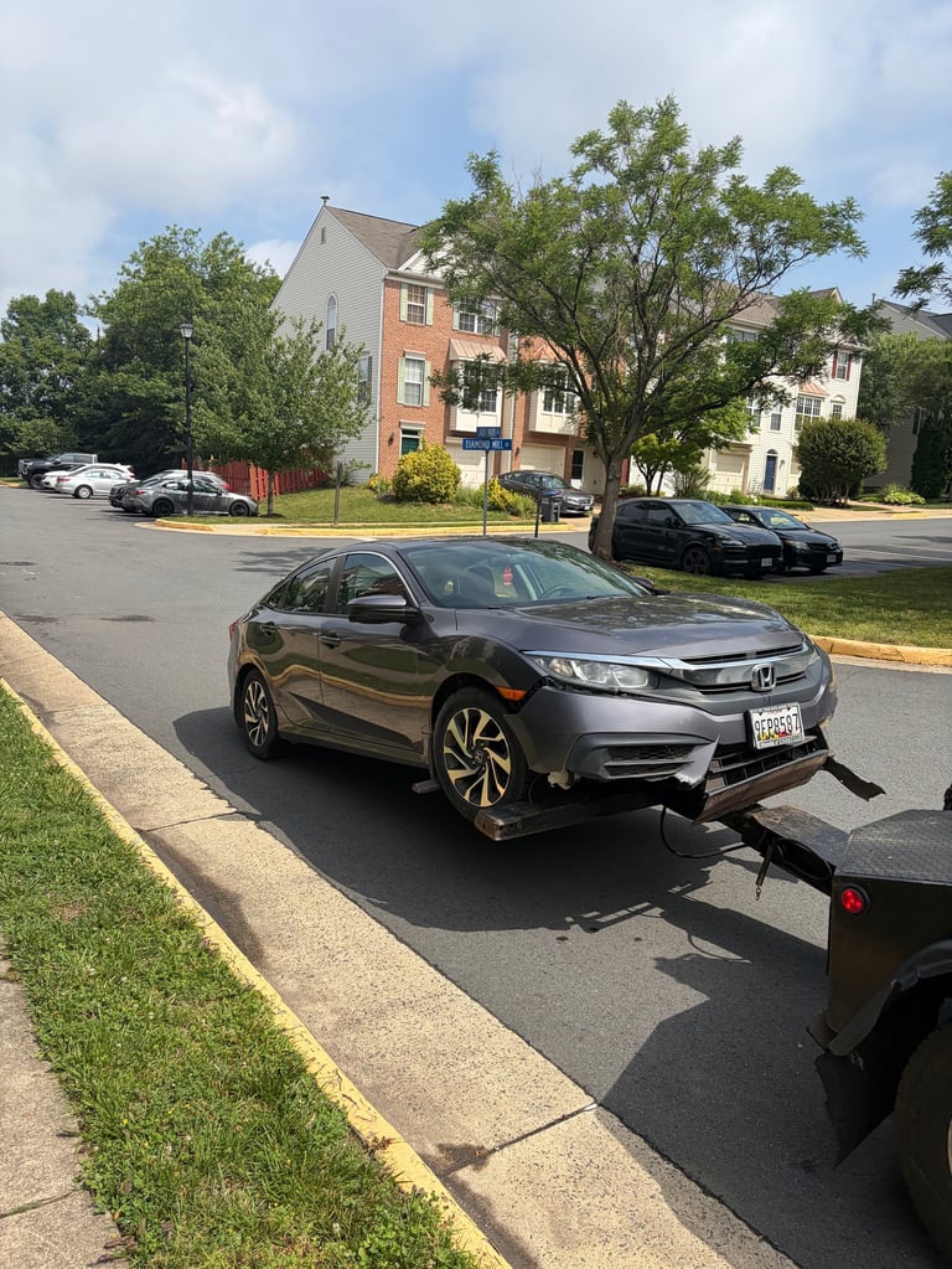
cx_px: 476
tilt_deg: -6.9
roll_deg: -3.7
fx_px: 953
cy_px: 634
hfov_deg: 53.1
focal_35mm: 26
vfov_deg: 67.3
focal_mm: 5.96
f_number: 1.6
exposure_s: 1/4329
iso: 64
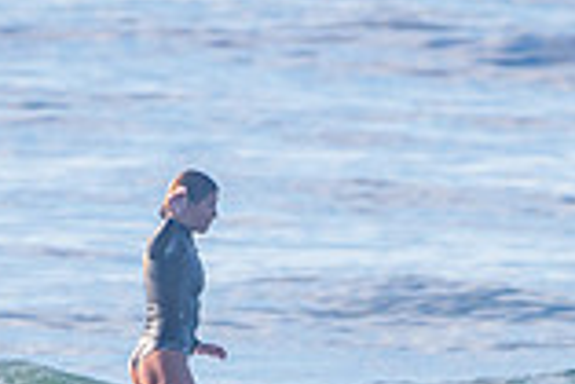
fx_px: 29575
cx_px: 366
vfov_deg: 0.7
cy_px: 507
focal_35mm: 1850
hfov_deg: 1.1
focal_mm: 500
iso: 320
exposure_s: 1/2000
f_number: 5.6
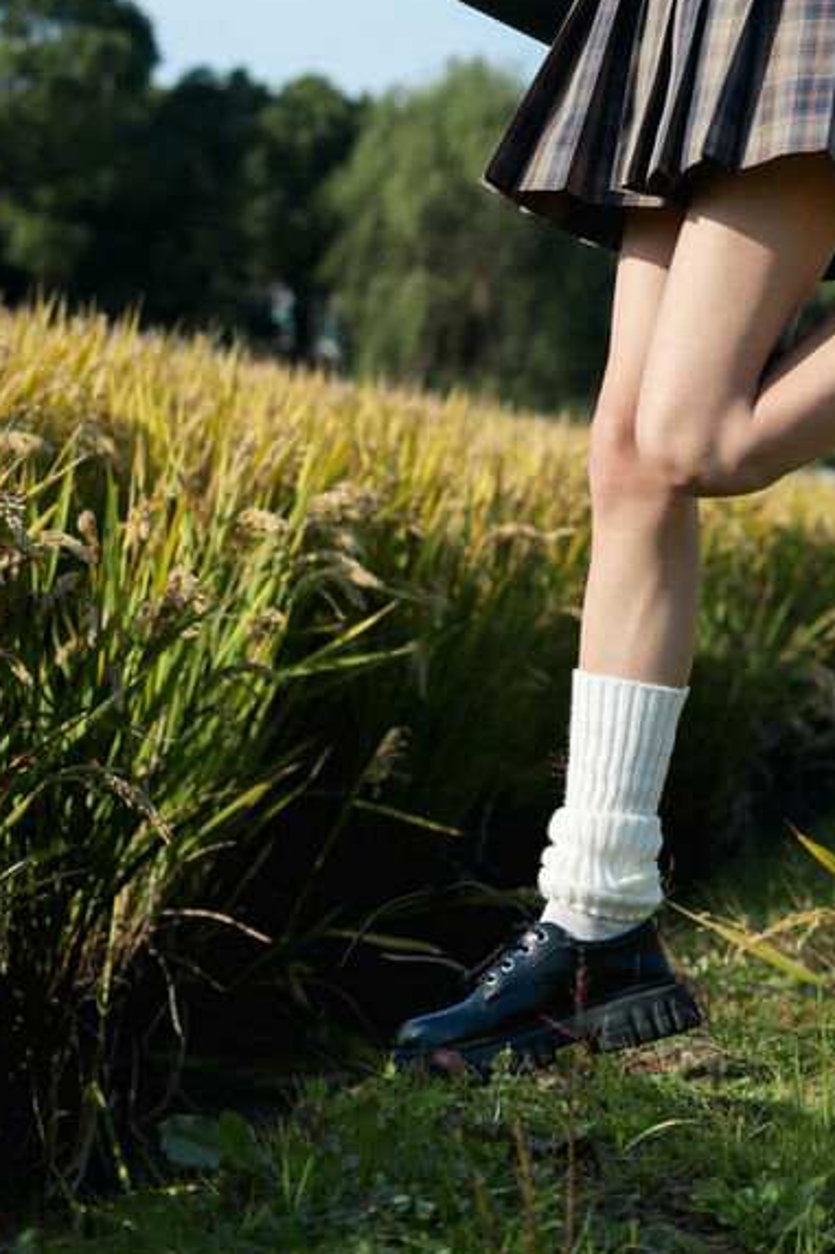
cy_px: -464
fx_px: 4699
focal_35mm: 135
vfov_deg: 14.4
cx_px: 879
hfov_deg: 10.1
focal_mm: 50
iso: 200
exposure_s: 1/2000
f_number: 3.2
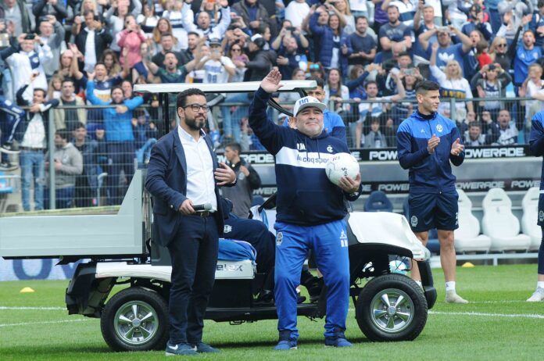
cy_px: 180
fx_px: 4527
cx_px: 272
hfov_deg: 6.9
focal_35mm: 300
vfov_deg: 4.6
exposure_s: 1/800
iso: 400
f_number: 5.6
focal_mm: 200
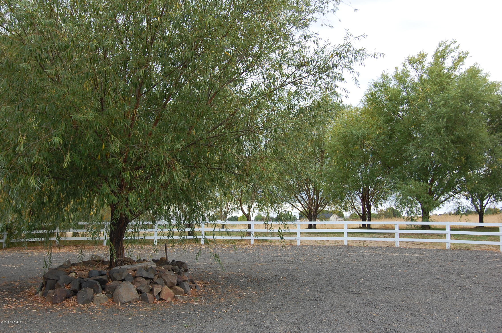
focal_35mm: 42
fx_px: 585
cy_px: 166
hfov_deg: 46.5
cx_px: 251
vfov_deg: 31.8
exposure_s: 1/160
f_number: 6.3
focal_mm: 28
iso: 200
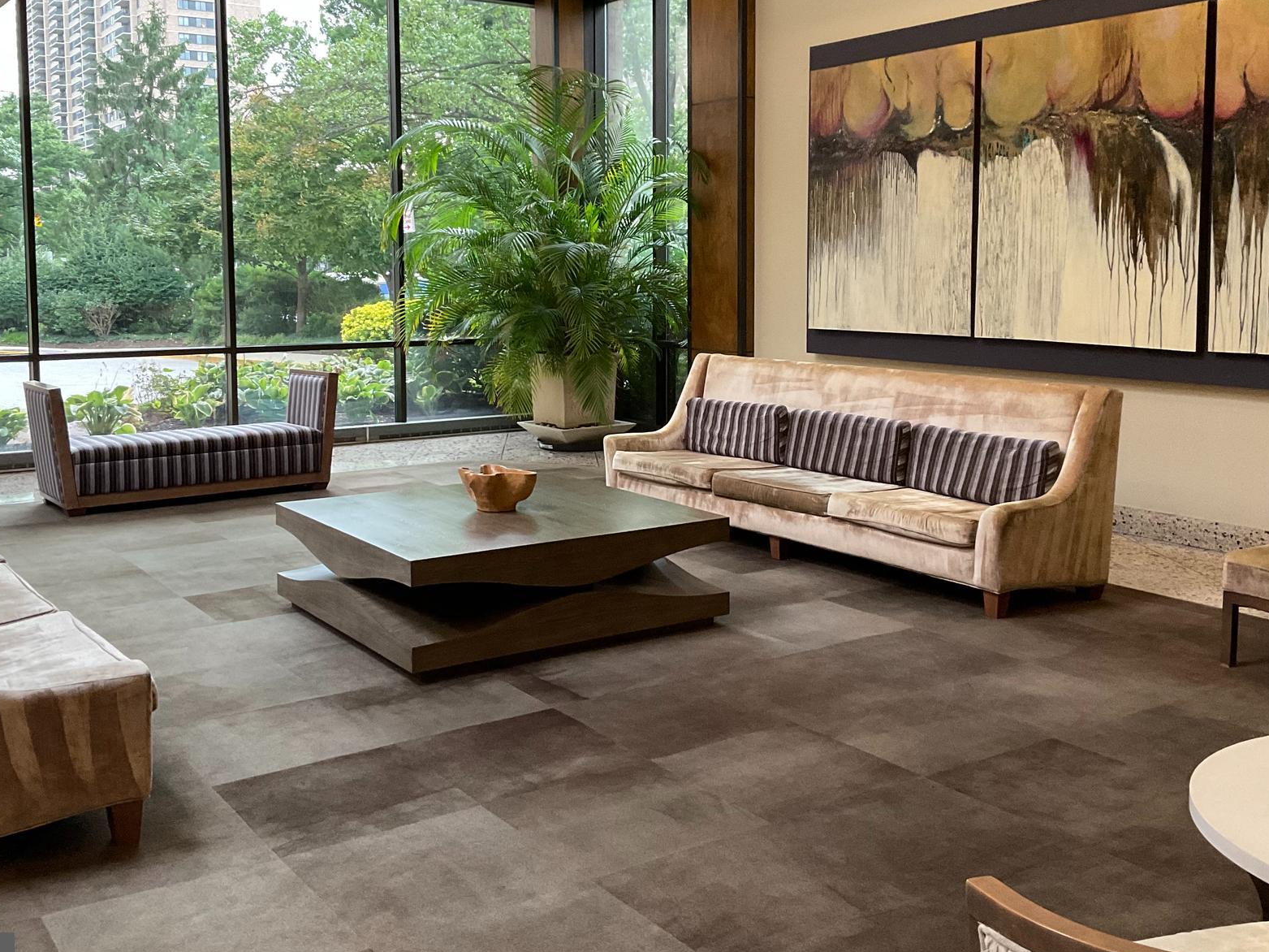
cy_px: 375
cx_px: 643
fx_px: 1393
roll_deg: -0.5
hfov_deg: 49.0
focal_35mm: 38
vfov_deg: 37.6
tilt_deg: -4.6
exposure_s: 1/60
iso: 160
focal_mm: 3
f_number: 1.8
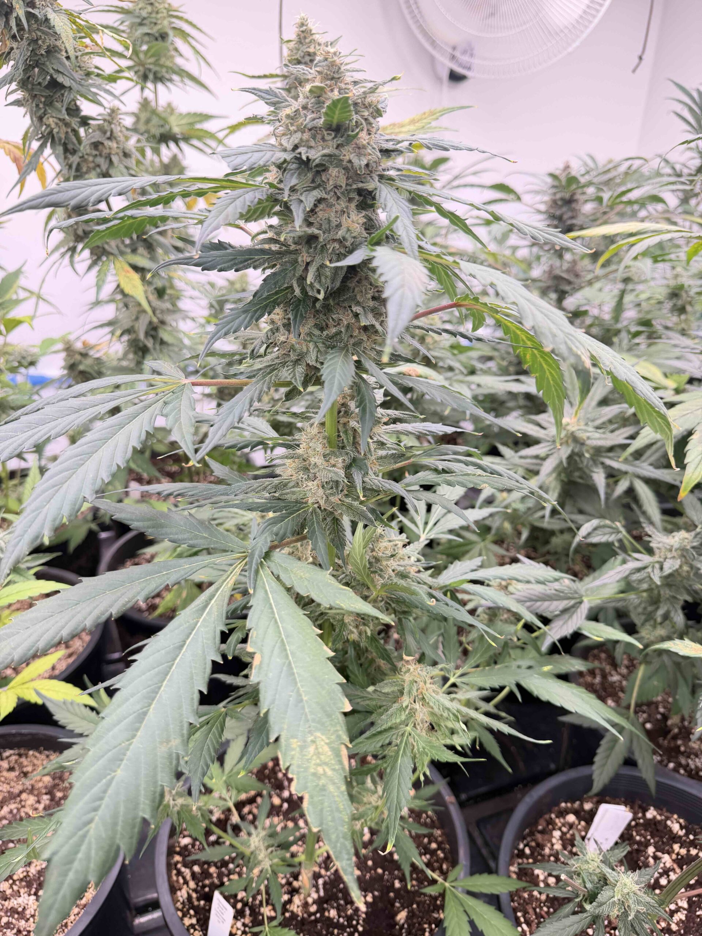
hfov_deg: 56.8
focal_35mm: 24
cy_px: 468
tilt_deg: -24.7
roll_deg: -1.4
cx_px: 351
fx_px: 649
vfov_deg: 71.6
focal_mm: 6.76
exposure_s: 1/173
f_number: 1.78
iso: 80
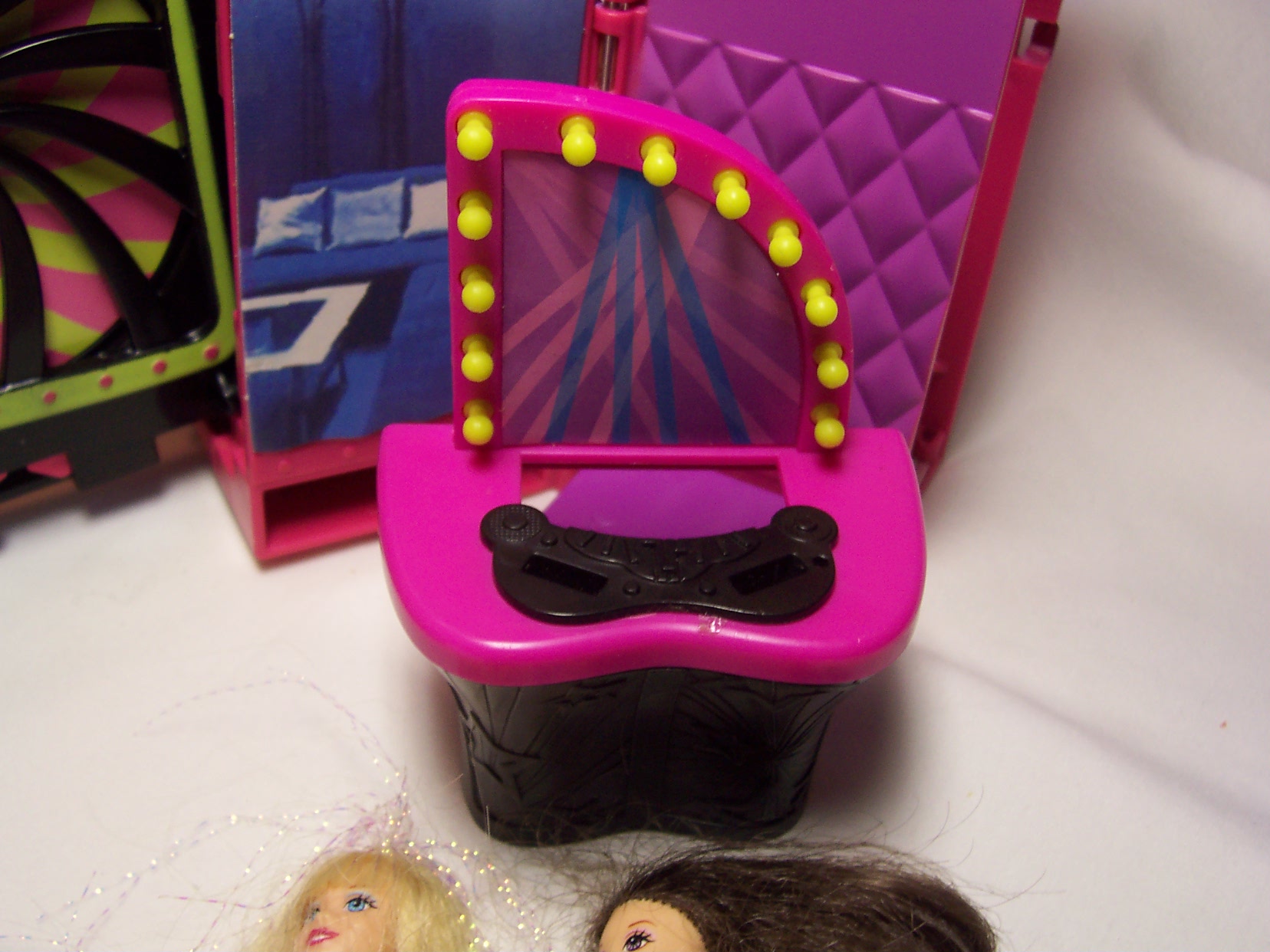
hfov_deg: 50.1
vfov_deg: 38.7
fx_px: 1357
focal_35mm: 37
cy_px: 476
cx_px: 635
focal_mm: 5.6
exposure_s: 1/45
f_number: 2.8
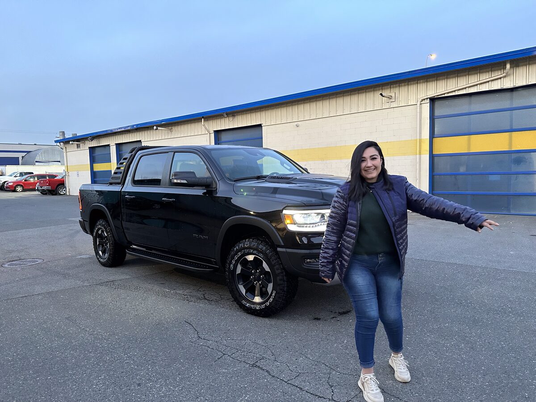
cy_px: 201
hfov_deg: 71.6
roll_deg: +2.4
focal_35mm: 24
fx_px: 372
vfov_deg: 56.8
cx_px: 268
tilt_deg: -4.1
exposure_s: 1/55
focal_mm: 6.86
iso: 400
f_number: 1.78
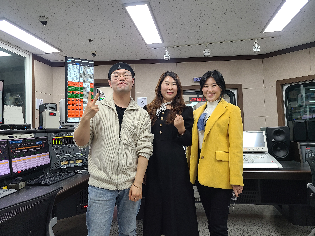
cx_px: 158
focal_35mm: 26
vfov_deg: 53.1
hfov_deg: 67.3
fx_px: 237
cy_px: 118
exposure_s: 1/60
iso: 100
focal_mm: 5.4
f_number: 1.8
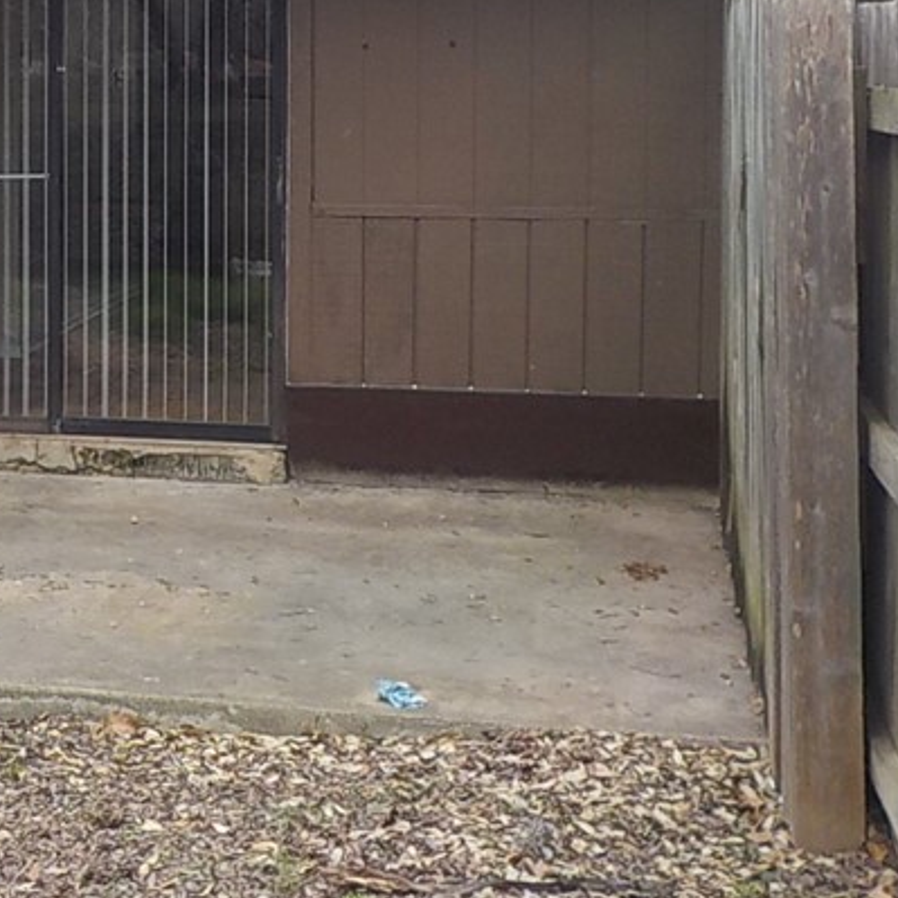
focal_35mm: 68
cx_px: 38
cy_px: 119
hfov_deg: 24.4
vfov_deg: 24.7
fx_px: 1996
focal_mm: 4.1
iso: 125
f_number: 3.3
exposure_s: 1/250
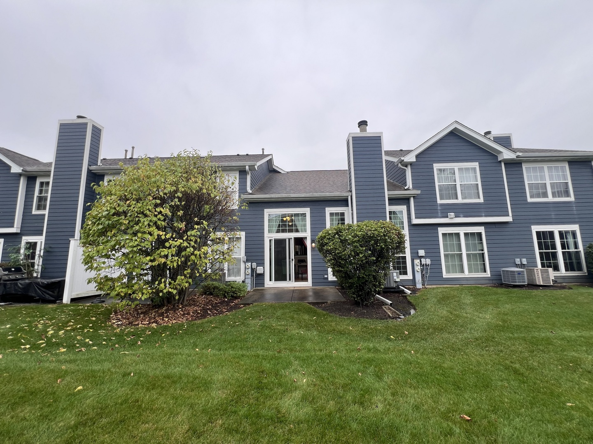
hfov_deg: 106.2
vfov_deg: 89.9
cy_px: 222
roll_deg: +0.3
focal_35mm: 13
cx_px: 296
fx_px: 223
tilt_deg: +5.8
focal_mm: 1.57
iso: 32
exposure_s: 1/99
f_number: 1.8
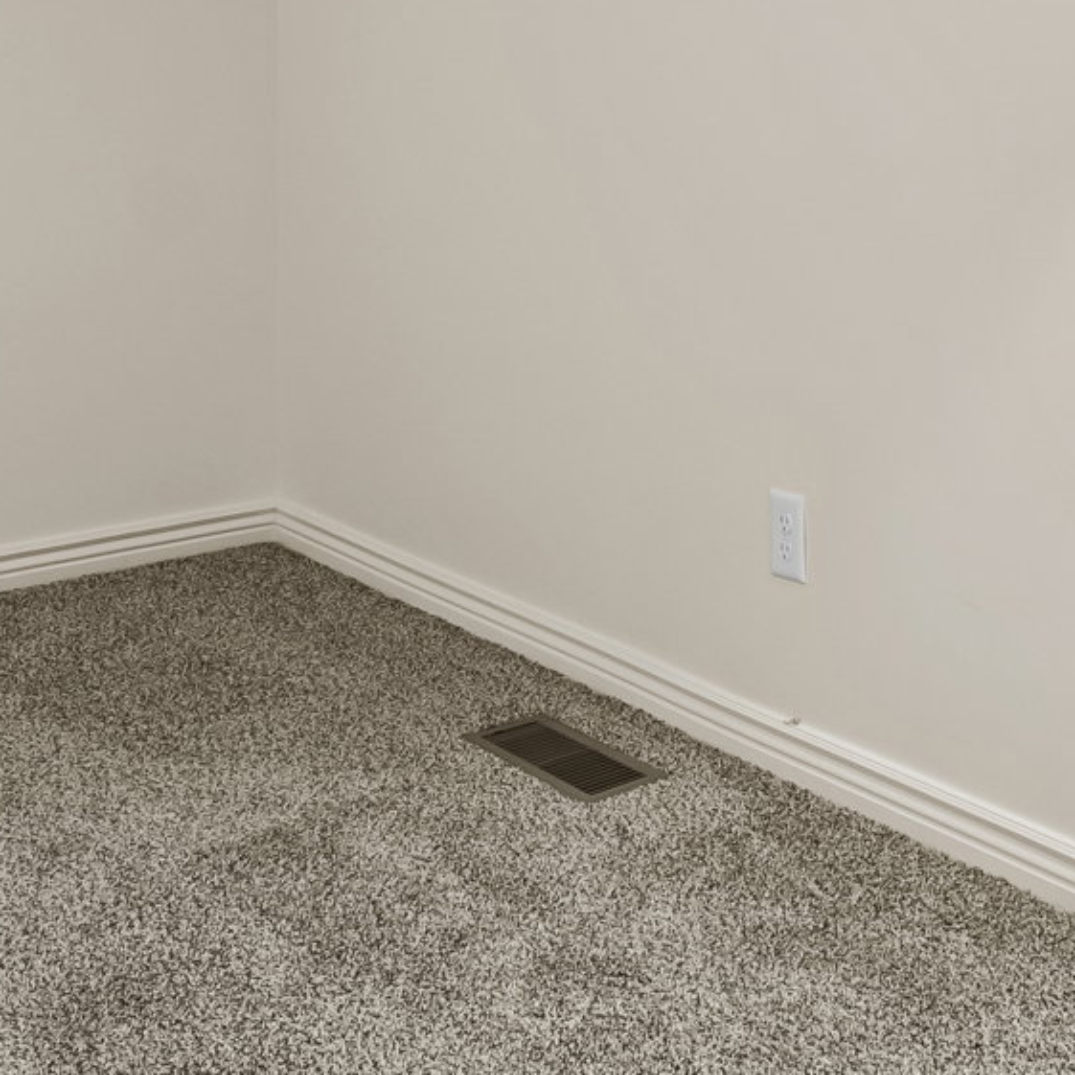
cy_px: 7
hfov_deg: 30.6
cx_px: 989
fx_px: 1862
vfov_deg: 30.0
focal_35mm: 53
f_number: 9
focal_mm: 14
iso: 400
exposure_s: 1/2.5
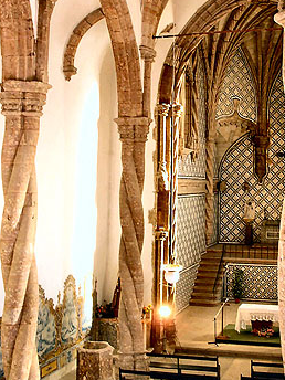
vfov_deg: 34.1
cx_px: 191
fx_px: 615
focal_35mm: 56
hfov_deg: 26.0
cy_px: 133
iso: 64
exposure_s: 1/11.8
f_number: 2.8
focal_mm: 6.2
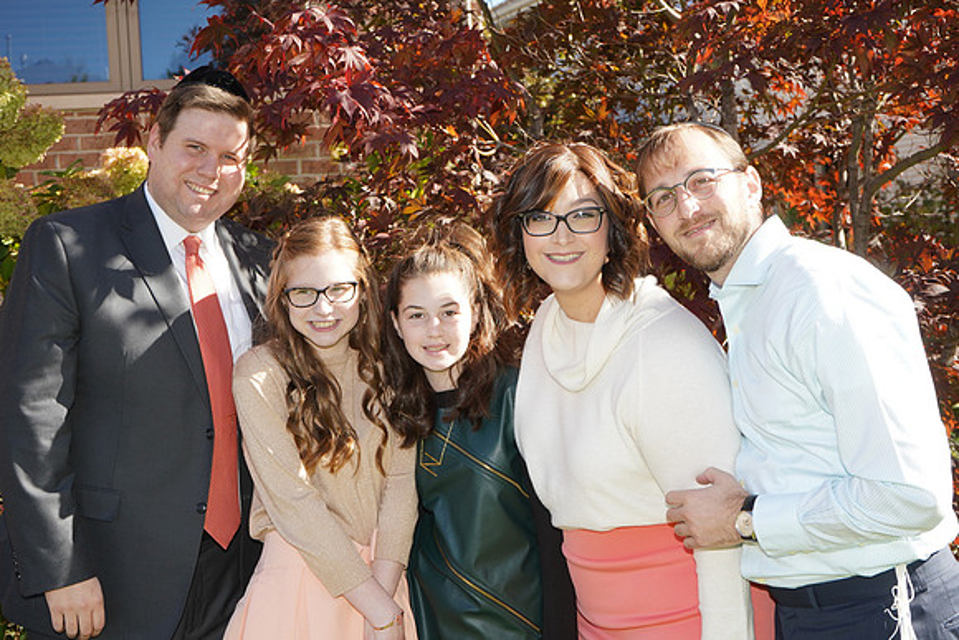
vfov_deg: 27.5
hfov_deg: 40.3
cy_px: 320
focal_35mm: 49
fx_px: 1306
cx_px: 480
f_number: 7.1
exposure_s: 1/250
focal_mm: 49
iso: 250
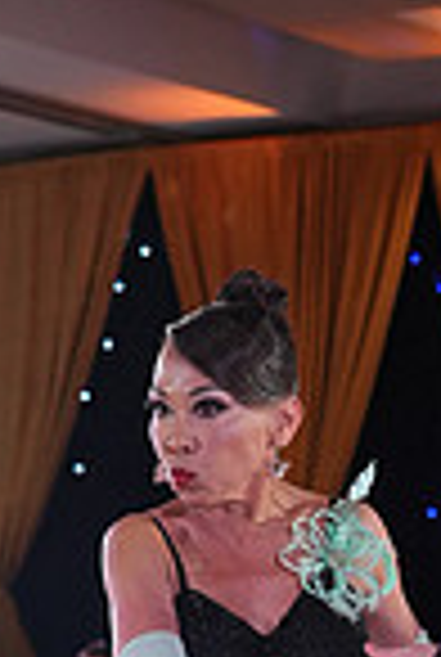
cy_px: 814
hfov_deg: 6.9
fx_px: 3621
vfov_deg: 10.2
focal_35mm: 198
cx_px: 547
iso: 1250
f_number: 4
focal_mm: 50
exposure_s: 1/400
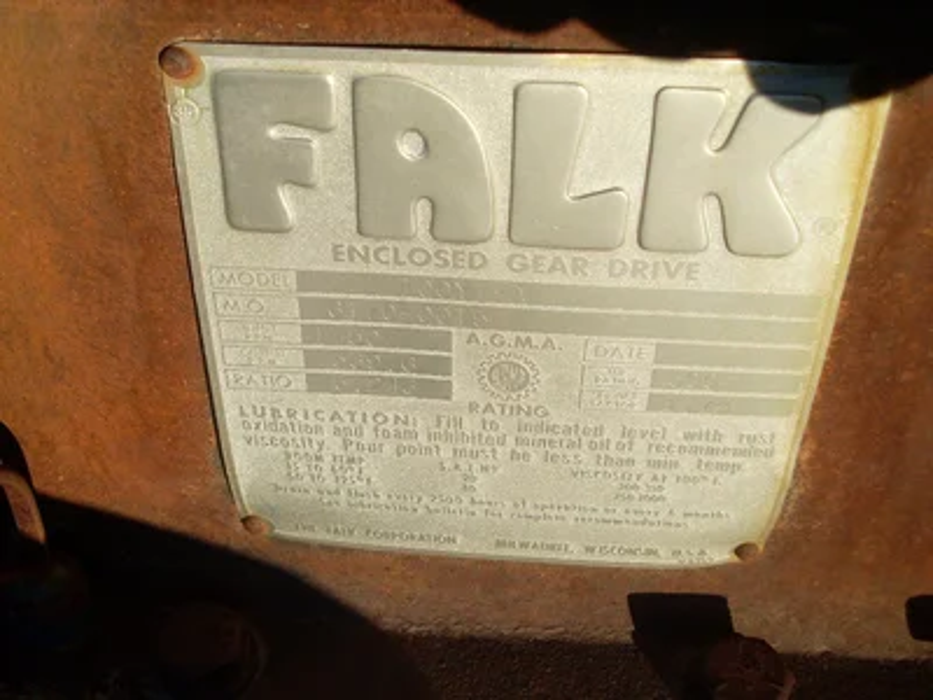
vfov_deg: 37.7
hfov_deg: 49.0
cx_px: 466
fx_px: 1024
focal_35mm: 38
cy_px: 350
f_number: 7.7
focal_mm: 6.3
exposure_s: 1/180
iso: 80
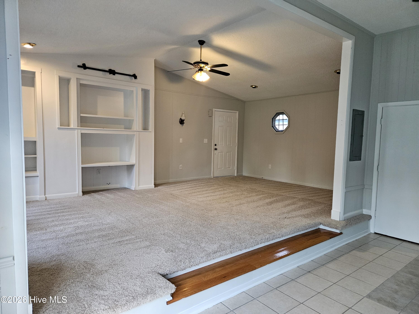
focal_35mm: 23
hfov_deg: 73.9
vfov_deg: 58.9
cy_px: 157
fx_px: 278
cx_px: 210
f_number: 1.8
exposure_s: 1/60
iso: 500
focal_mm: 5.4
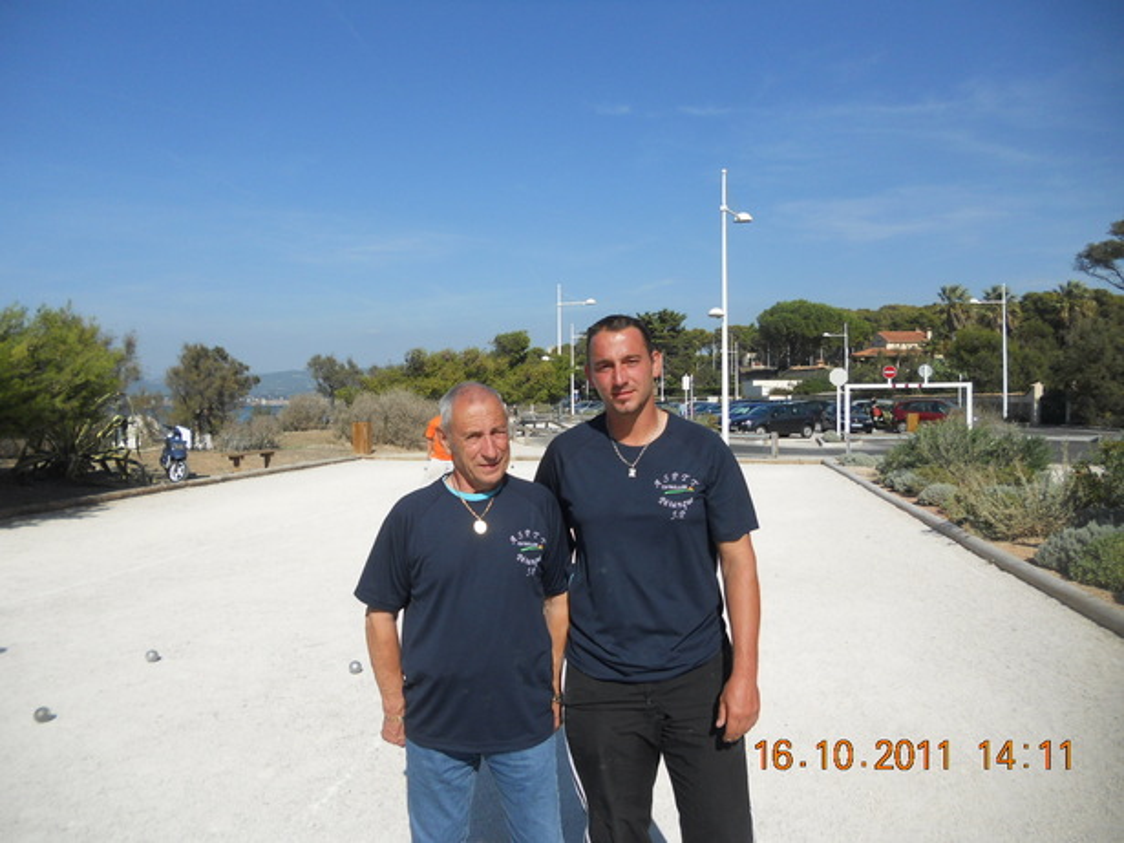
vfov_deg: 51.3
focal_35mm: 27
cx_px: 562
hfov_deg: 65.3
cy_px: 422
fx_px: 877
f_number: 8
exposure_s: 1/250
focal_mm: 4.9
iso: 80
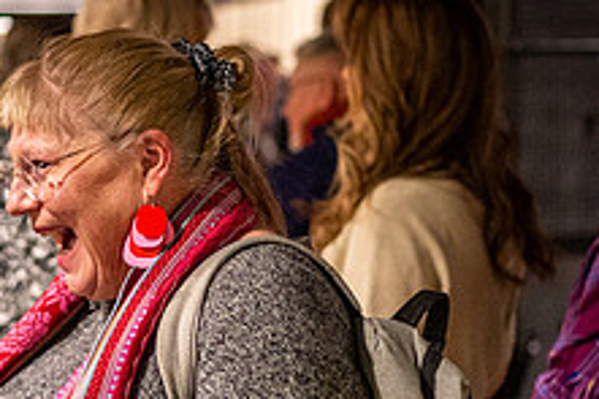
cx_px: 68
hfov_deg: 17.0
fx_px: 1978
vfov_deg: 11.5
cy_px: 259
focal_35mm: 119
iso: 6400
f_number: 1.4
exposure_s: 1/160
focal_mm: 35
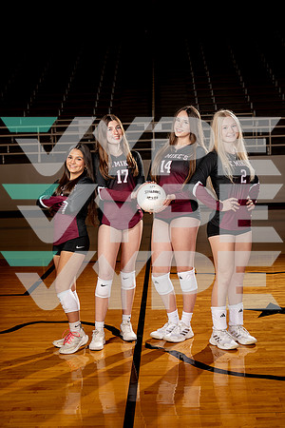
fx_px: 677
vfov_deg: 35.1
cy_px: 214
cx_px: 142
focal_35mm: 57
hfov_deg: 23.8
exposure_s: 1/250
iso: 100
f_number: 5.6
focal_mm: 57
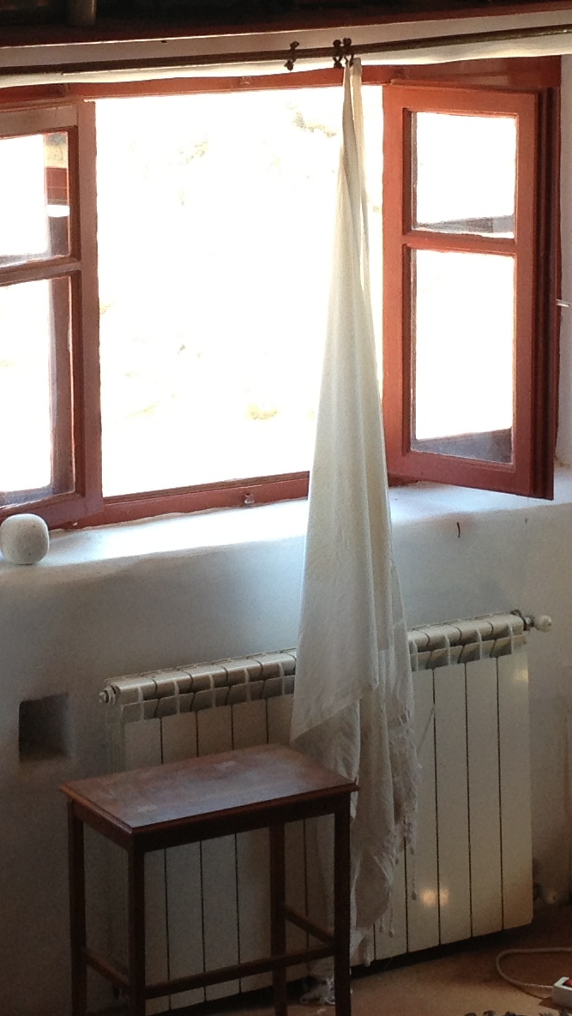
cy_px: 325
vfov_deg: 20.3
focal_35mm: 105
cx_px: 250
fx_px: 2830
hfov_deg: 11.5
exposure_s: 1/60
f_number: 2.4
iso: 64
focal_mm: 4.28
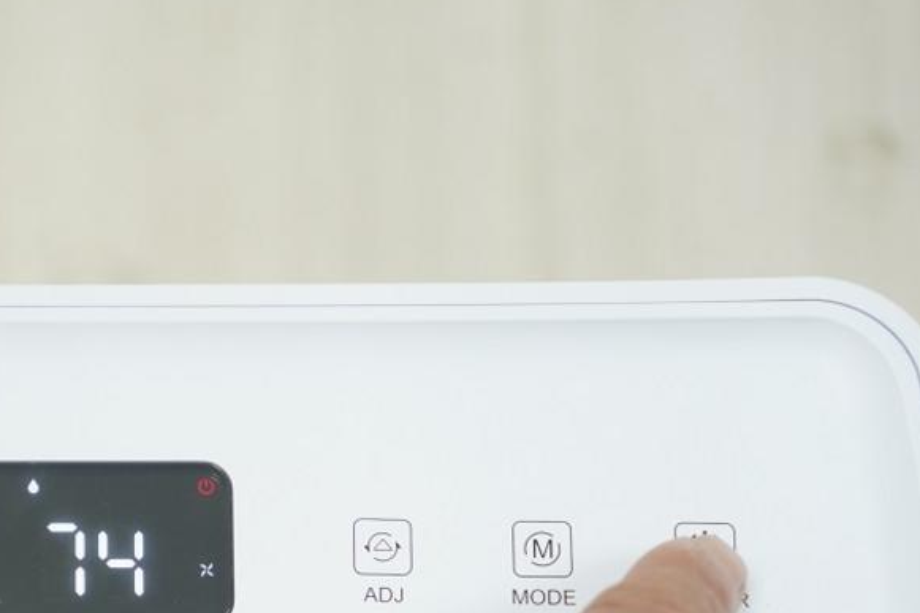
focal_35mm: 162
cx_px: -14
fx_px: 4139
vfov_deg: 8.4
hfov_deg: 12.5
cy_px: 594
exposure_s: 1/100
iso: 500
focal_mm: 50
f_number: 2.8
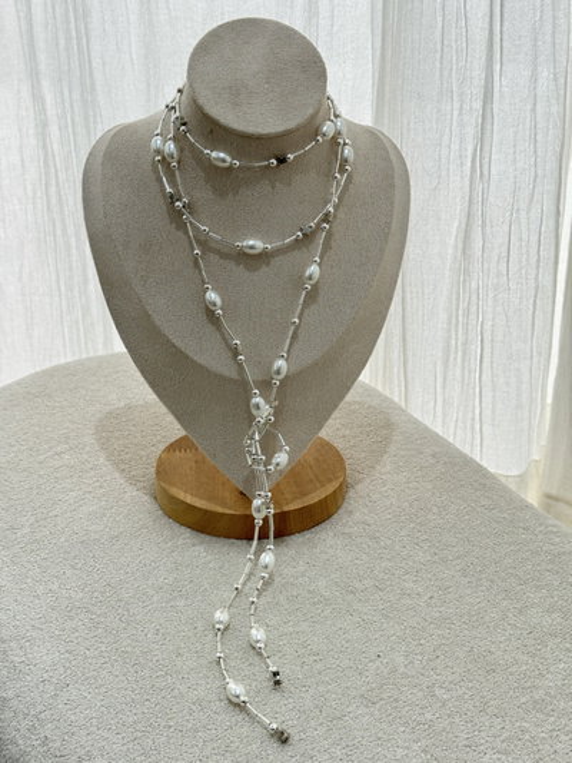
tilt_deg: -24.5
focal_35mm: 48
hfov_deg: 30.3
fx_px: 1057
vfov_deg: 39.6
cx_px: 286
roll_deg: +0.5
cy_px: 382
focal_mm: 6.76
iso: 80
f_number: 1.78
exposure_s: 1/100
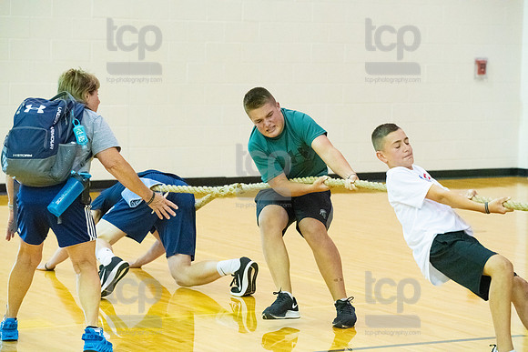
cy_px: 176
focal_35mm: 125
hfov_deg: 16.4
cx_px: 264
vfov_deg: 11.0
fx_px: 1834
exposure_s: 1/640
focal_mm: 125
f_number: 4.5
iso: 6400
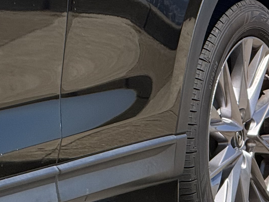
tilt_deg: -0.9
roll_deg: -2.0
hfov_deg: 4.4
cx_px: 139
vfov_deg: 3.3
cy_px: -76
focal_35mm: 455
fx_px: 3537
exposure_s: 1/1318
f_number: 2.8
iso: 64
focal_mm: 15.66
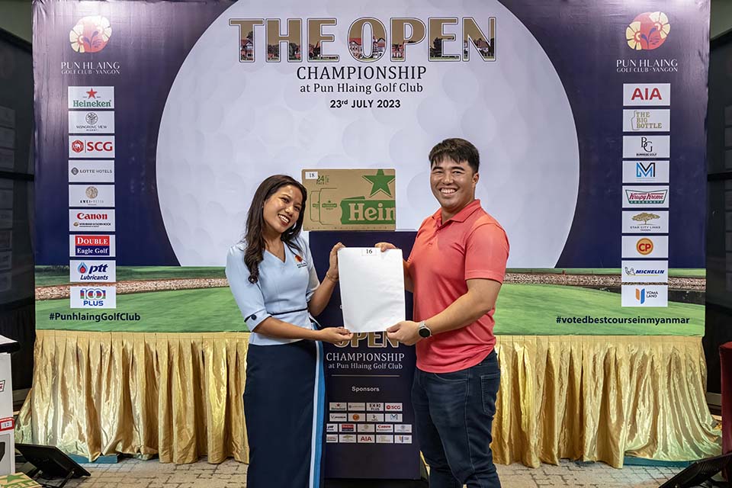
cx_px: 366
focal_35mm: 30
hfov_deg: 61.9
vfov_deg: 43.6
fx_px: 610
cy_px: 244
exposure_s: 1/200
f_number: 6.3
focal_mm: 30
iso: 10000
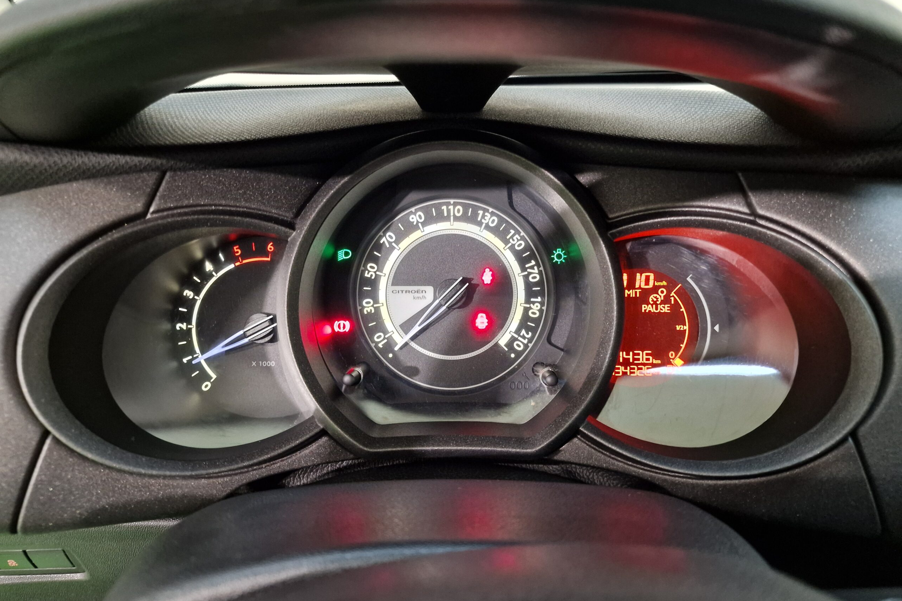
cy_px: 298
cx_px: 451
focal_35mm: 24
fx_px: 601
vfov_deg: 53.1
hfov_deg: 73.7
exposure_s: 1/33
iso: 500
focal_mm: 6.4
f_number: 1.8
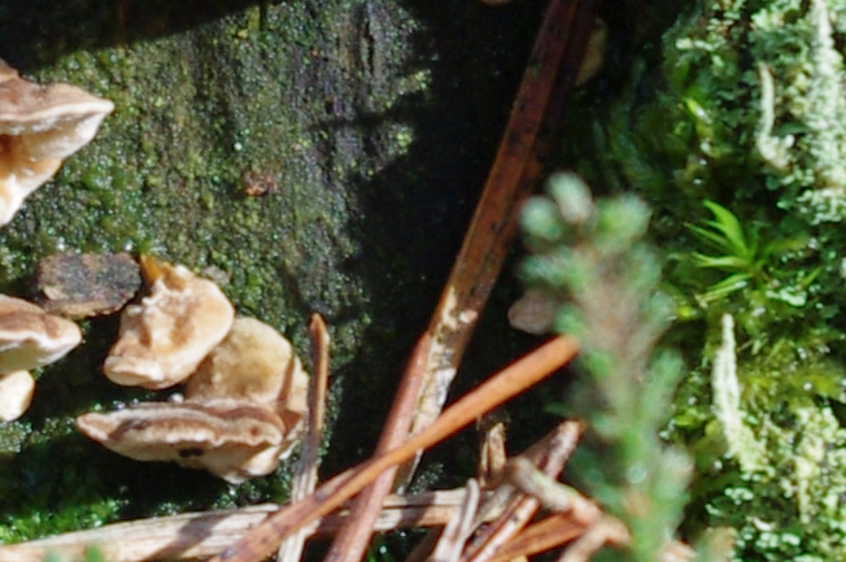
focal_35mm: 375
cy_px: 53
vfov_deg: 3.7
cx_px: 156
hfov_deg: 5.5
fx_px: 8801
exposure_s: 1/200
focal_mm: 37.5
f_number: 5.6
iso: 400
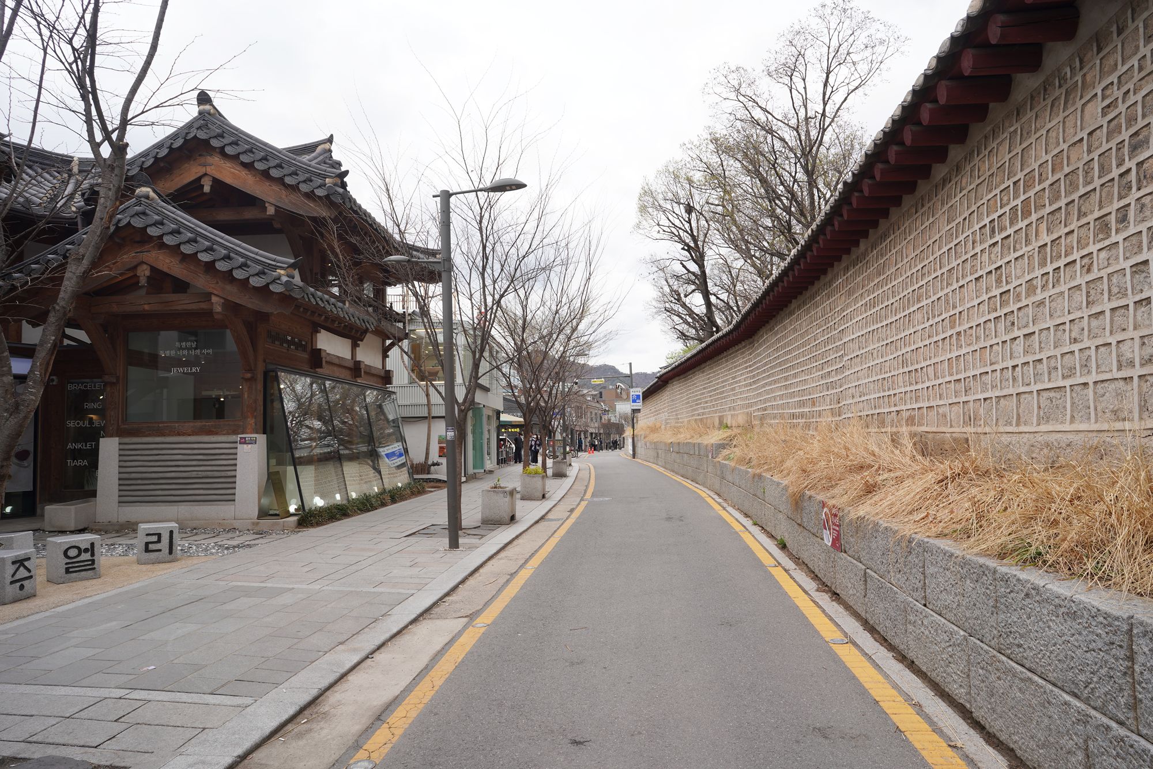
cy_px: 384
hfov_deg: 73.7
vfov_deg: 53.1
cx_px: 576
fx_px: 769
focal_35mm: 24
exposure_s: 1/100
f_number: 9
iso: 100
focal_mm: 24
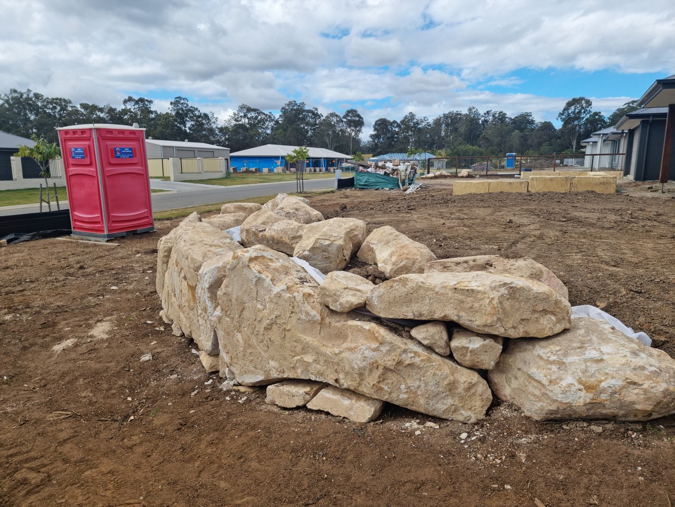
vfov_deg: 56.8
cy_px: 254
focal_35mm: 24
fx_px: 468
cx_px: 338
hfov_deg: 71.6
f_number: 1.8
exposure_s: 1/840
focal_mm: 6.7
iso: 50
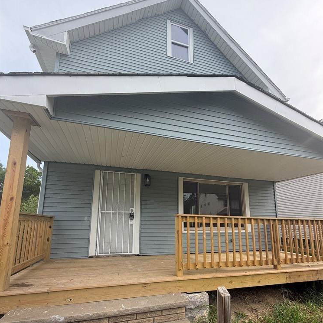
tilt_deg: +9.1
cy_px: 199
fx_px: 179
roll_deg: +0.0
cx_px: 164
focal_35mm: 17
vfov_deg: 82.6
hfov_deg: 84.0
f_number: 2.2
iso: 40
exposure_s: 1/506
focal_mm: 2.22
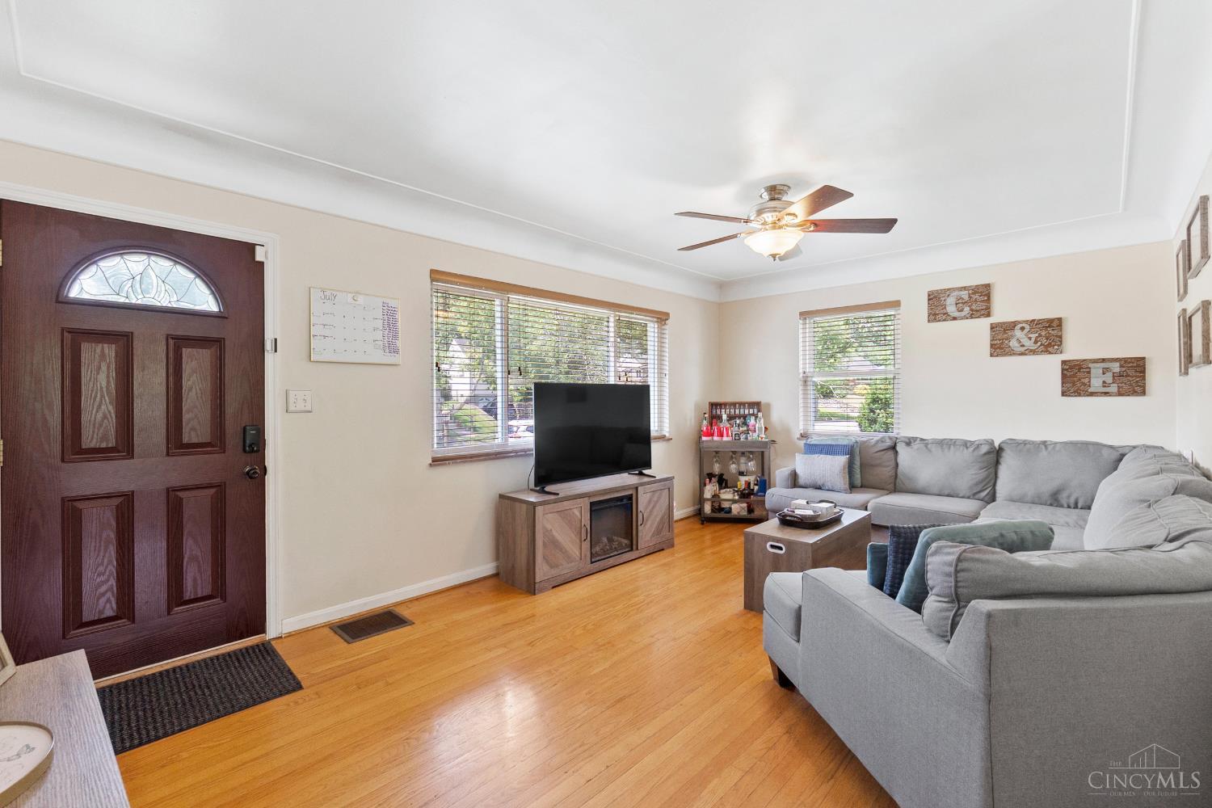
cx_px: 606
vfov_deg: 77.3
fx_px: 505
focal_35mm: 15
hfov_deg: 100.4
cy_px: 404
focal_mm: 10
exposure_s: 1/2
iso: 250
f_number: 9
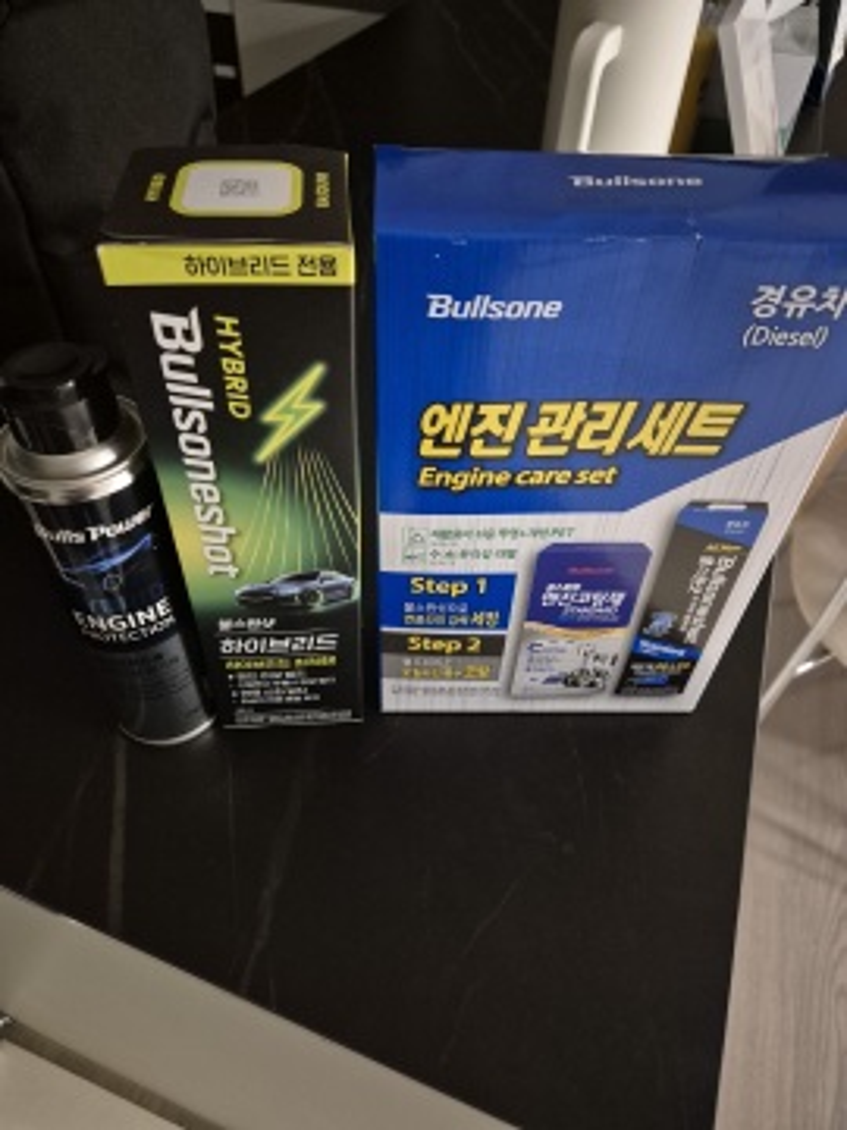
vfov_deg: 73.9
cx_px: 424
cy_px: 565
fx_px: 750
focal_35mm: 23
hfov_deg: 58.9
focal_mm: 5.4
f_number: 1.8
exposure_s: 1/40
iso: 1600
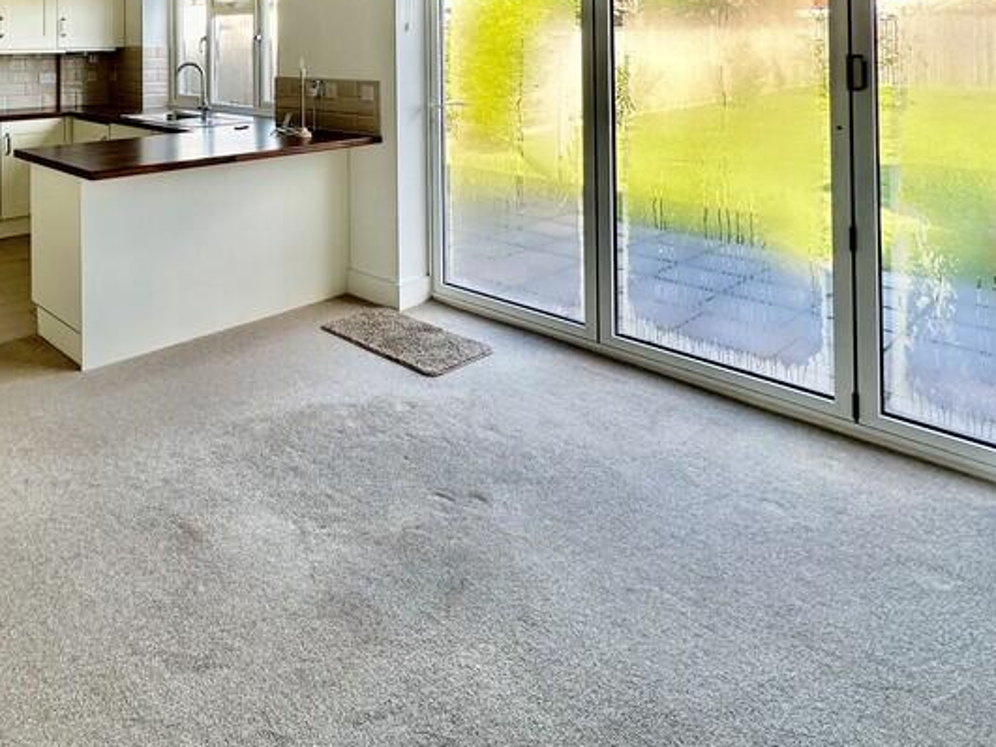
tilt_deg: +0.7
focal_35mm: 27
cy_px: 36
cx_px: 283
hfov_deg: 62.6
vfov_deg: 45.1
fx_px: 777
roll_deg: +0.5
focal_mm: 2.22
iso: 40
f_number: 2.2
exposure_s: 1/151
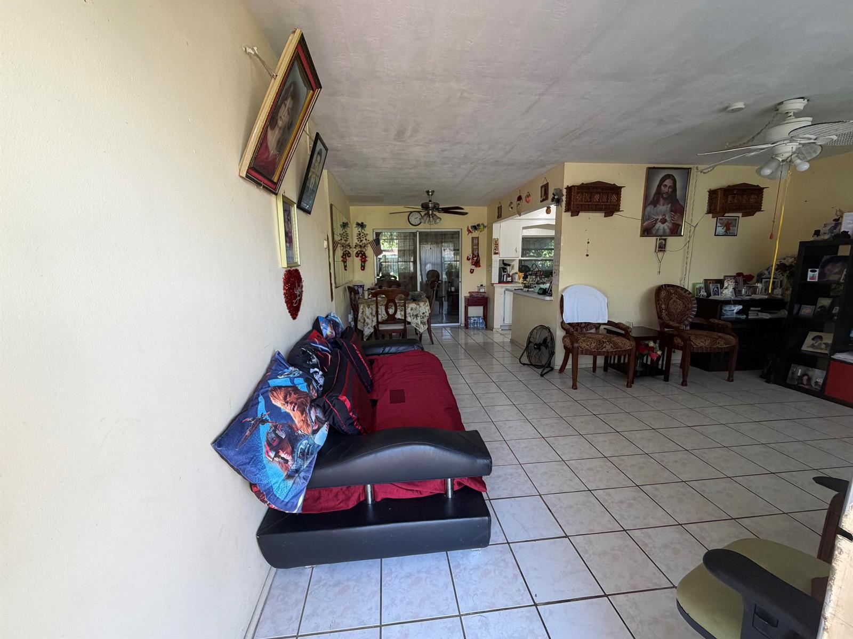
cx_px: 426
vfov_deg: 85.7
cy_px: 320
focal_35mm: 14
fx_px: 345
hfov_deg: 102.1
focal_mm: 2.22
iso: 200
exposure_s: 1/120
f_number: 2.2
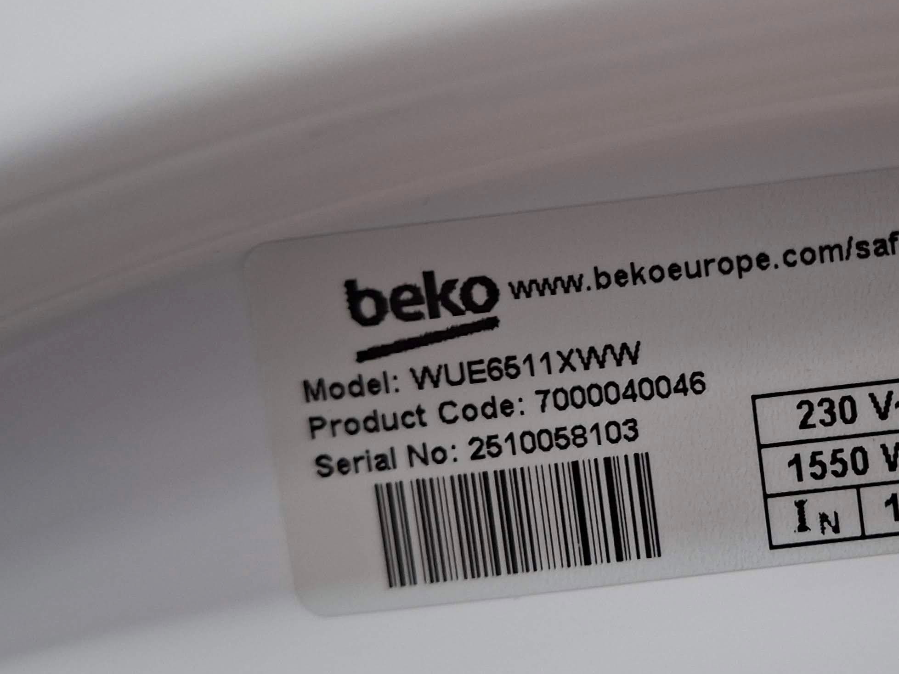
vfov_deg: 30.9
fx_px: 1221
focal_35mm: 47
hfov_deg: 38.5
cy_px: 309
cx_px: 750
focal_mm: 5.54
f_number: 1.8
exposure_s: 1/33
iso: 400
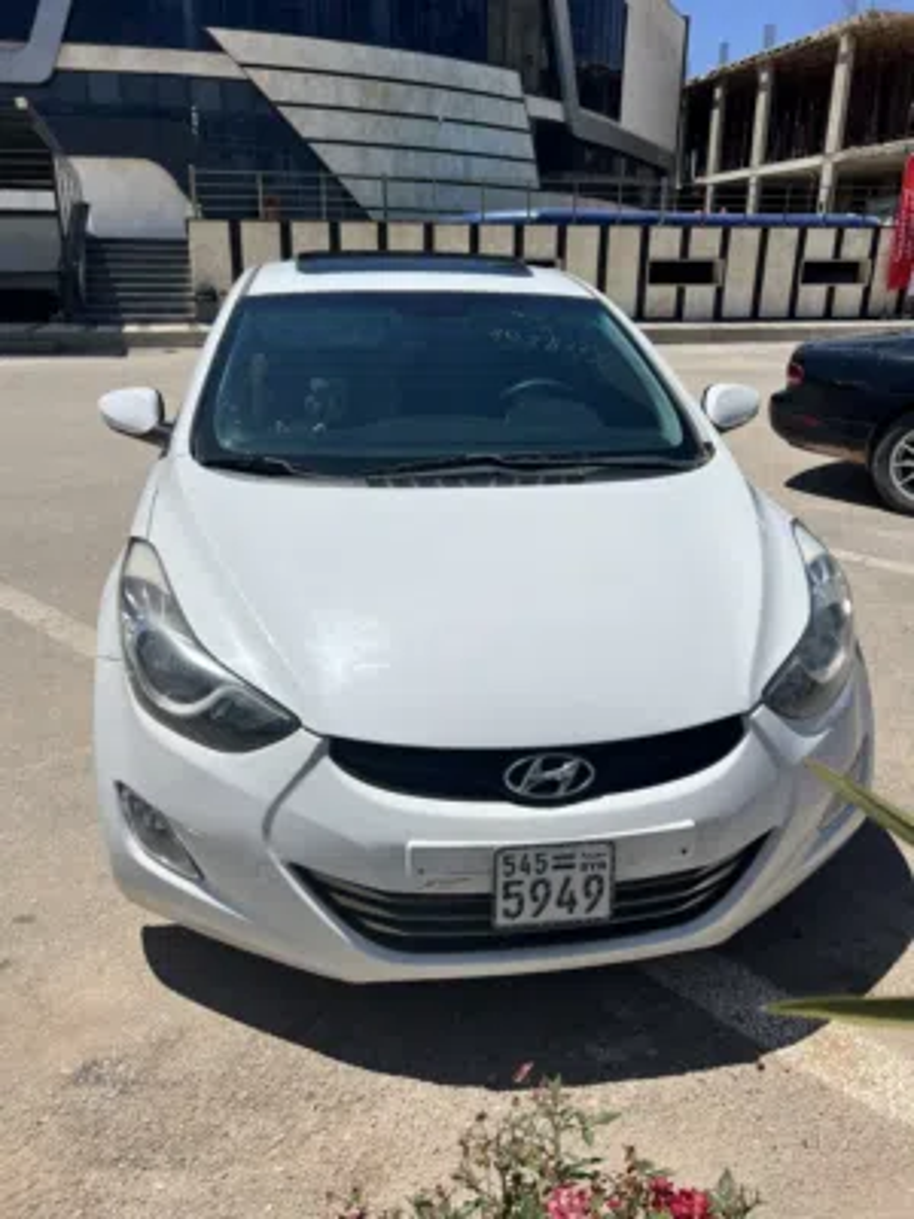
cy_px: 610
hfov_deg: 53.1
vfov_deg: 67.3
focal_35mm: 26
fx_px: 915
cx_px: 457
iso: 50
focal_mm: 5.7
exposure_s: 1/11364
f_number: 1.5
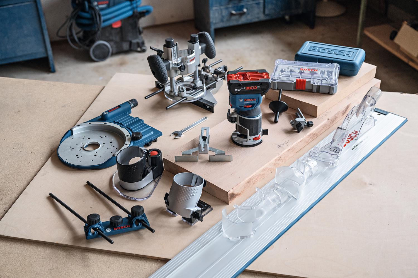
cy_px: 139
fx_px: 534
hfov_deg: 42.7
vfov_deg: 29.2
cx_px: 209
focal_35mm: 46
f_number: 4.5
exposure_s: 1/125
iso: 1250
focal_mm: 46
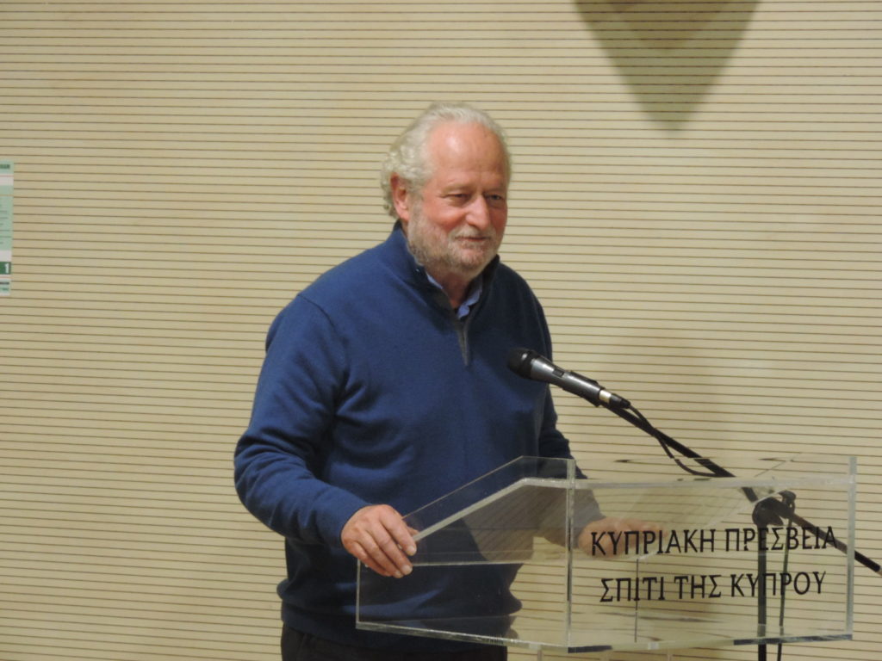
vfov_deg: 8.0
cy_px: 330
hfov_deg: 10.7
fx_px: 4714
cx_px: 441
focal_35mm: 185
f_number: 4.6
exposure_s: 1/15
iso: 800
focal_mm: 33
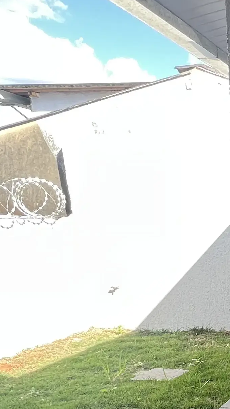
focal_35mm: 47
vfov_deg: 41.2
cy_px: 346
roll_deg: -2.3
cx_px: 461
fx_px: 510
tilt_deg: -14.2
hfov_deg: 17.7
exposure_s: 1/117
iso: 32
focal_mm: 1.57
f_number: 1.8
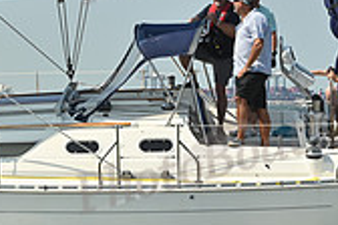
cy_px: 85
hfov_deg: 8.5
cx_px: -26
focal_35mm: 241
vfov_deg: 5.7
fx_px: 2263
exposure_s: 1/1250
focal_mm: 70
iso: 320
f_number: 9
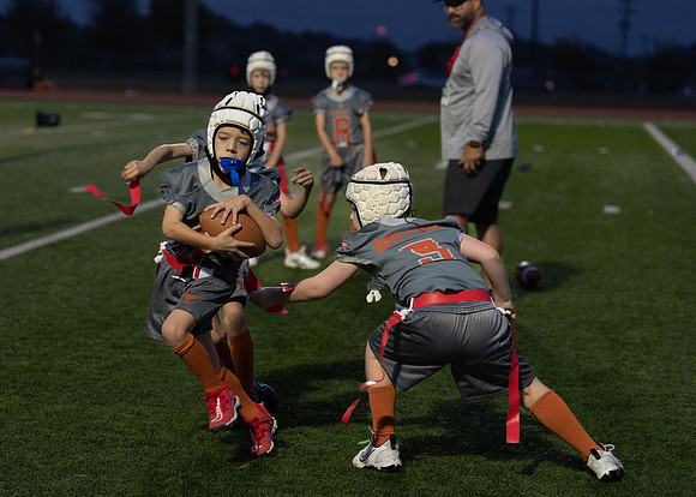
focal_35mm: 109
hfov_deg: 18.4
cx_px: 278
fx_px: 2146
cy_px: 219
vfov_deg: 13.2
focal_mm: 83
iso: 1250
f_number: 2.8
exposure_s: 1/800
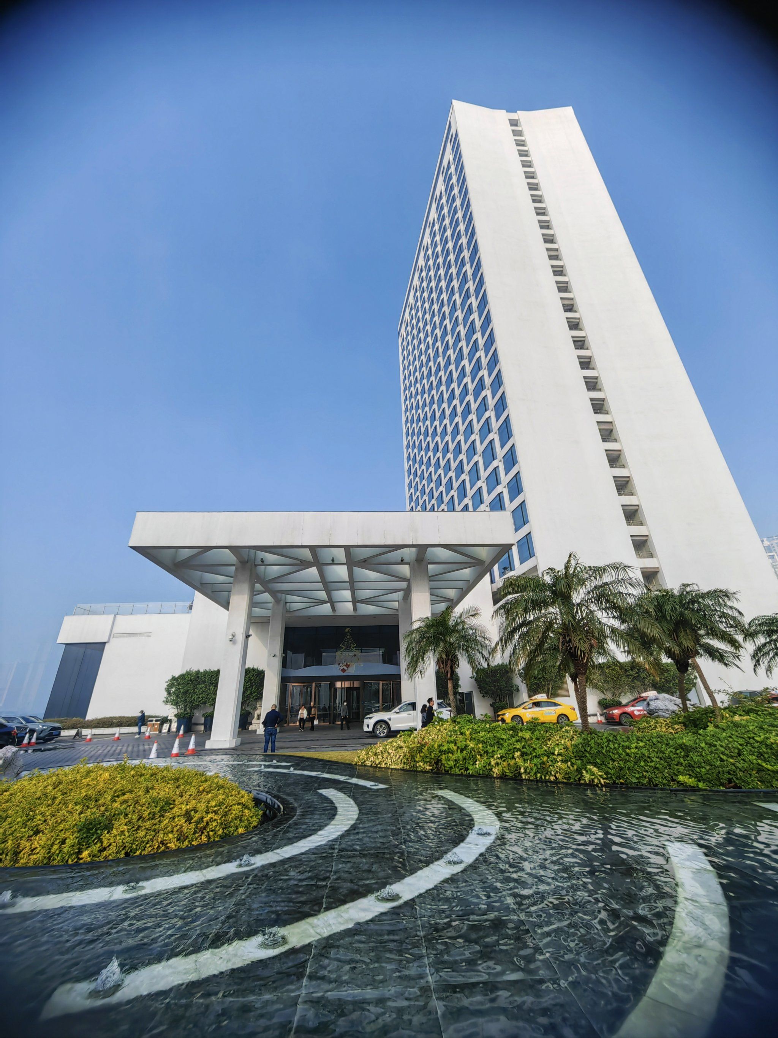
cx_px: 389
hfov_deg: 89.9
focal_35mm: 13
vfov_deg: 106.2
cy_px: 519
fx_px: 390
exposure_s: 1/1429
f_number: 2.2
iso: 50
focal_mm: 1.76
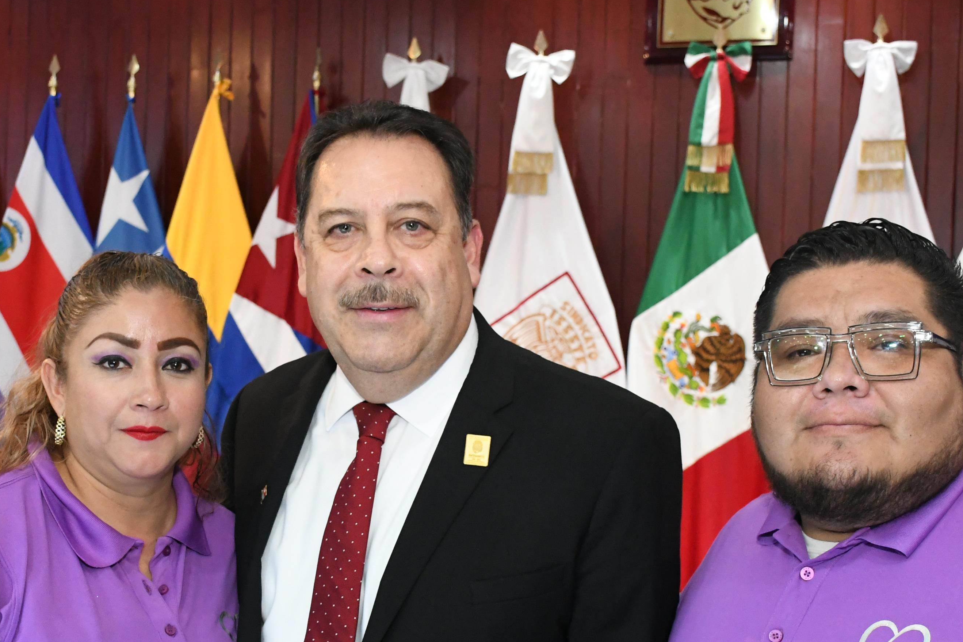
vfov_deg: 23.7
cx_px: 402
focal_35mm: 57
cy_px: 416
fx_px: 1525
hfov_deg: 35.0
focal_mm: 24
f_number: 5
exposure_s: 1/100
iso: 4000
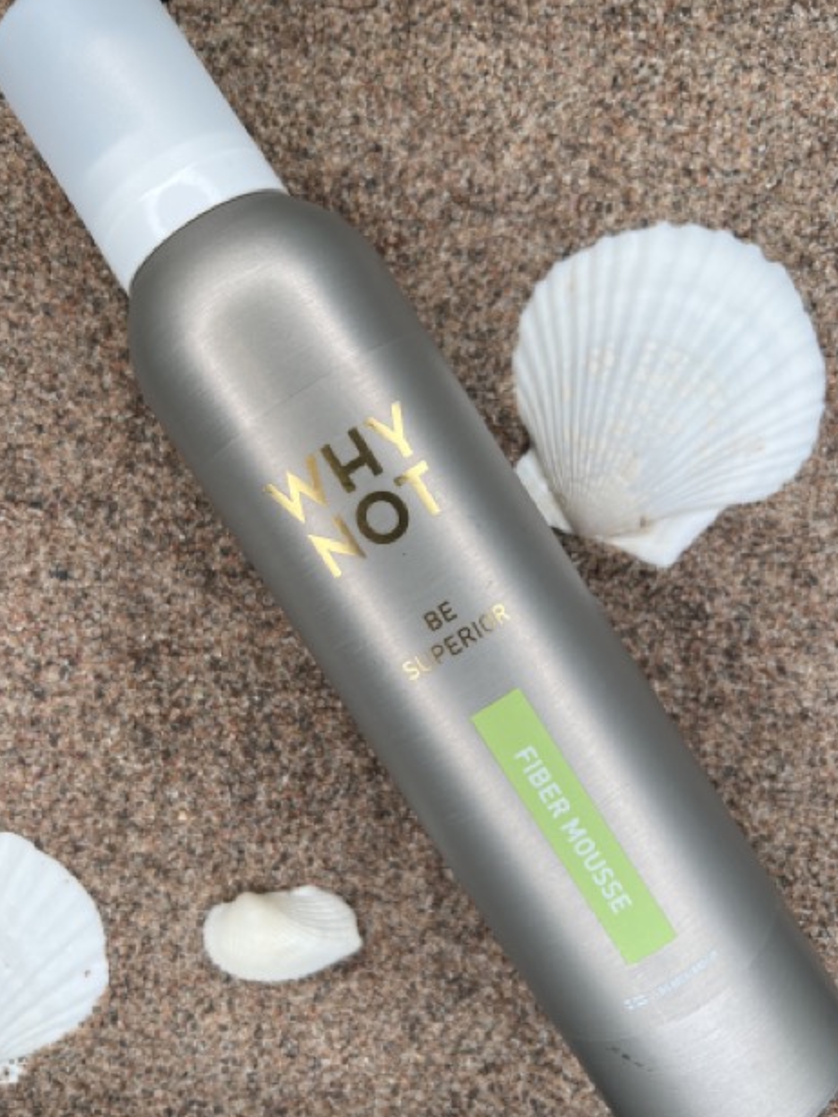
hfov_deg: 51.4
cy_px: 578
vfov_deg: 65.3
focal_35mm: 27
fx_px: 872
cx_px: 417
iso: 50
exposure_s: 1/544
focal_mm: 5.7
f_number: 1.5
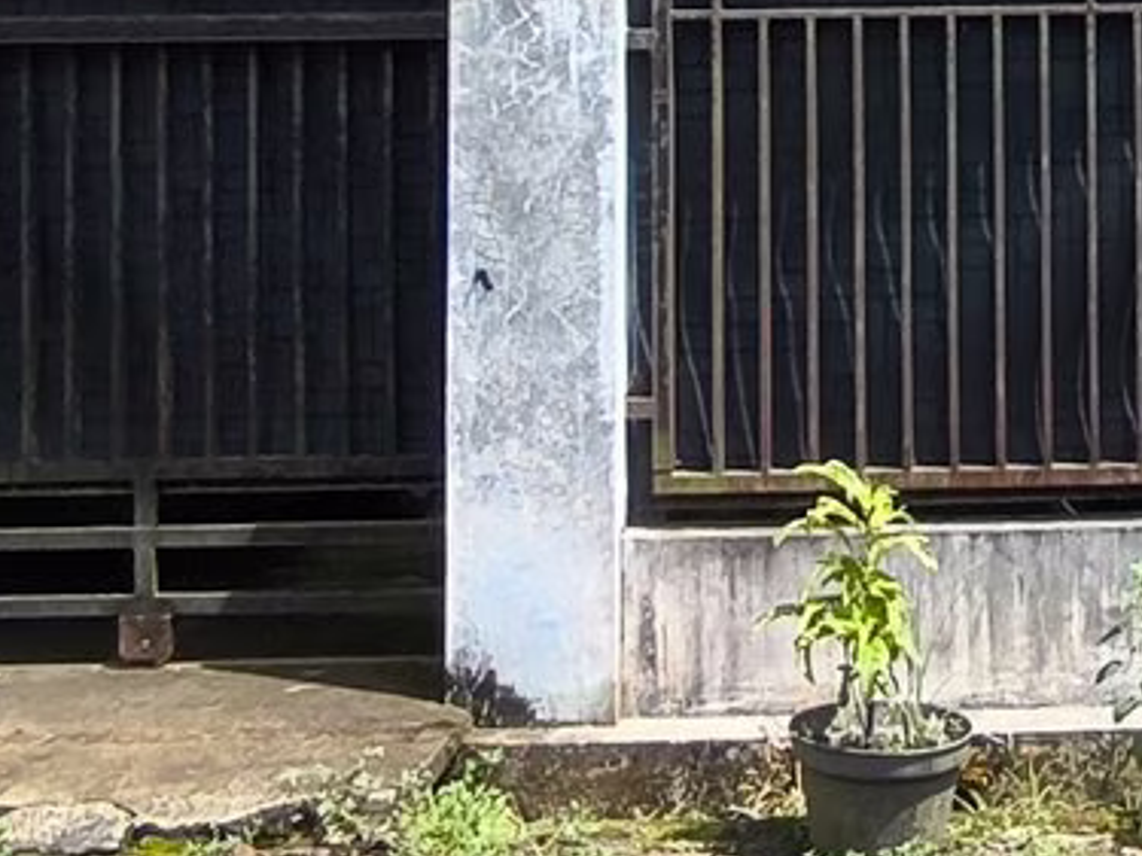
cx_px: 1133
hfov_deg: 22.9
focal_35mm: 82
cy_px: -228
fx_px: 2704
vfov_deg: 17.0
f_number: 2.2
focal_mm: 1.65
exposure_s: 1/783
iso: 50
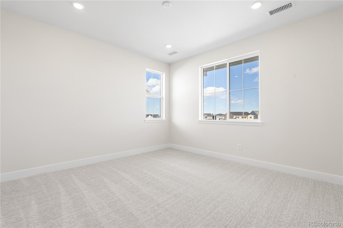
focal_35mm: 16
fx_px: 152
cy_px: 114
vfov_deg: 73.7
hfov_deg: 96.7
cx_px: 172
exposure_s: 1/40
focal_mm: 16
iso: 500
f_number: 8
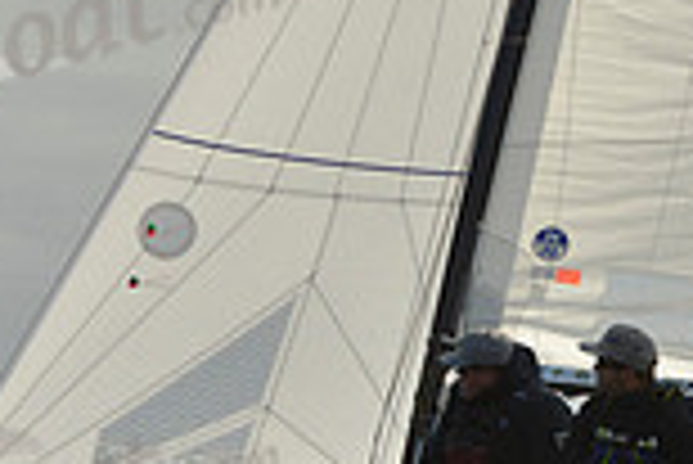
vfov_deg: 5.2
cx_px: 518
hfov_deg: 7.8
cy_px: 227
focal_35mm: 263
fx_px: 5067
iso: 400
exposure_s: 1/1600
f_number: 9
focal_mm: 70
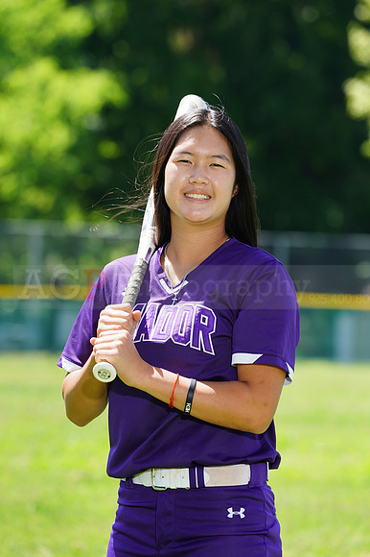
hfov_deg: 4.6
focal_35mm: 300
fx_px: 4630
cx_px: 185
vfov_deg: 6.9
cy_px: 278
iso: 200
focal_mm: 300
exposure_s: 1/200
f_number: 9
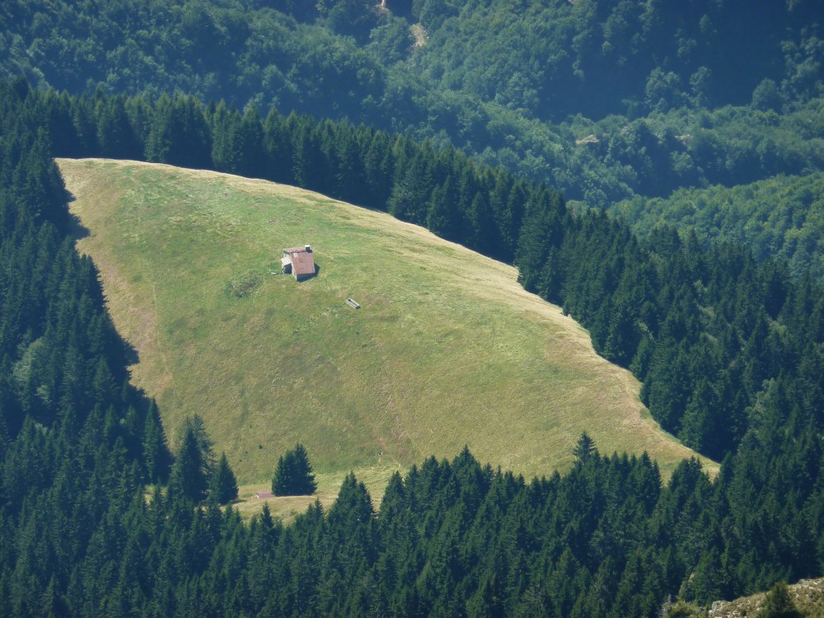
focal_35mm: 260
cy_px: 309
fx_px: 6189
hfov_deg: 7.6
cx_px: 412
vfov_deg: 5.7
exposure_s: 1/250
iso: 80
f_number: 4.7
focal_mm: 42.6
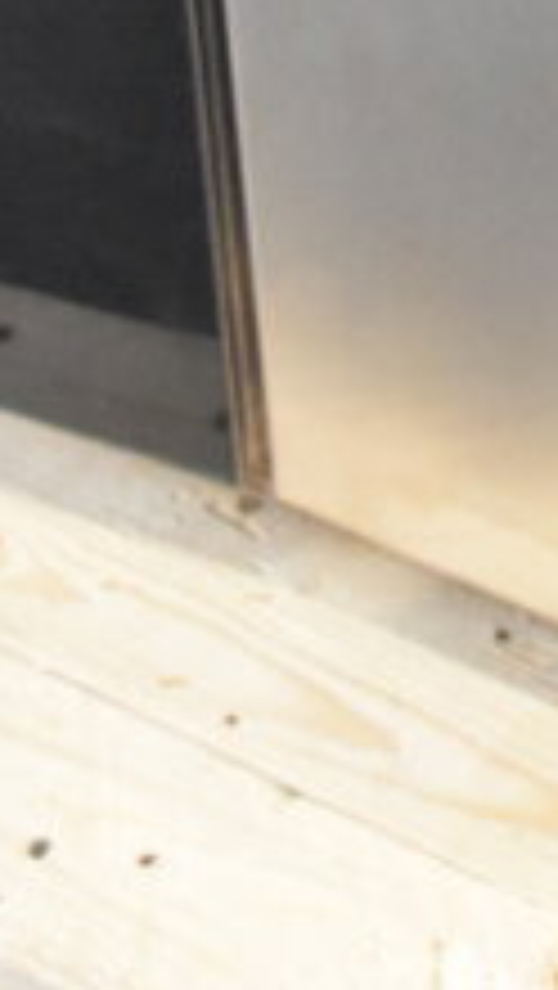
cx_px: 1292
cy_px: -974
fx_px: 4968
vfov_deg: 10.5
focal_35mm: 189
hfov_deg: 6.2
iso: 6400
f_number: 5
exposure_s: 1/100
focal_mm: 29
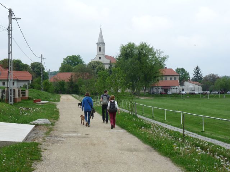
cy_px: 86
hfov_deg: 31.7
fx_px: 405
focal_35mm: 61
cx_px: 115
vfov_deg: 24.0
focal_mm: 10.8
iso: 100
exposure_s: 1/250
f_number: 5.6
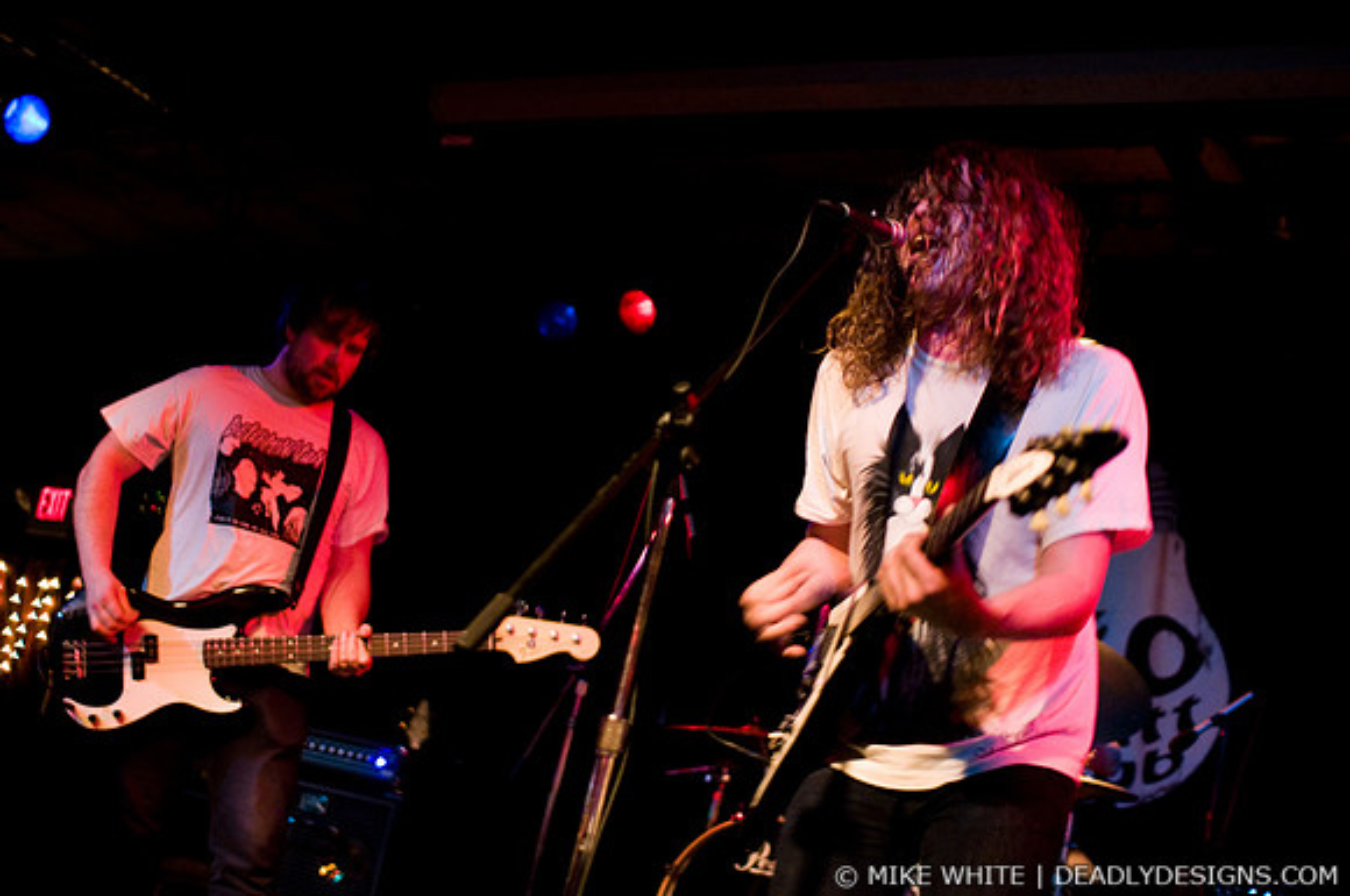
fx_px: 1685
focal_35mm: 45
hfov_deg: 43.7
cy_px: 448
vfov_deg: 29.8
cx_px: 675
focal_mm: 30
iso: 1000
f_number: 1.4
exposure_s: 1/50
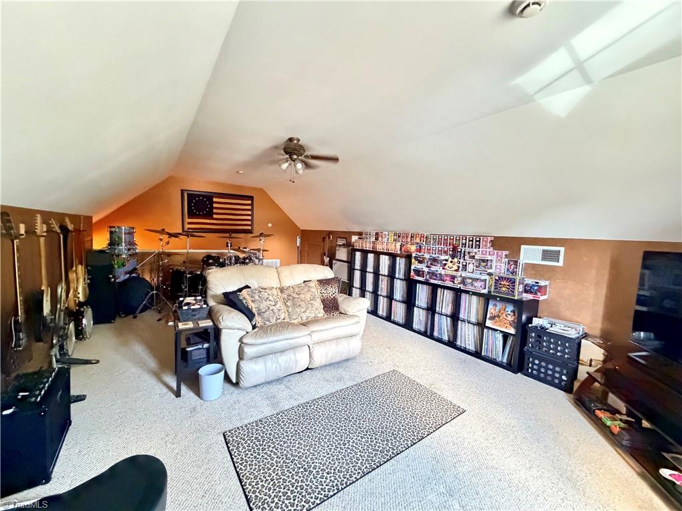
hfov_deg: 102.1
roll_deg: -2.2
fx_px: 276
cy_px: 256
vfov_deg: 85.7
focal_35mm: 14
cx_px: 341
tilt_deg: -4.3
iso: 1600
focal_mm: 2.22
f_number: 2.2
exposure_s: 1/40
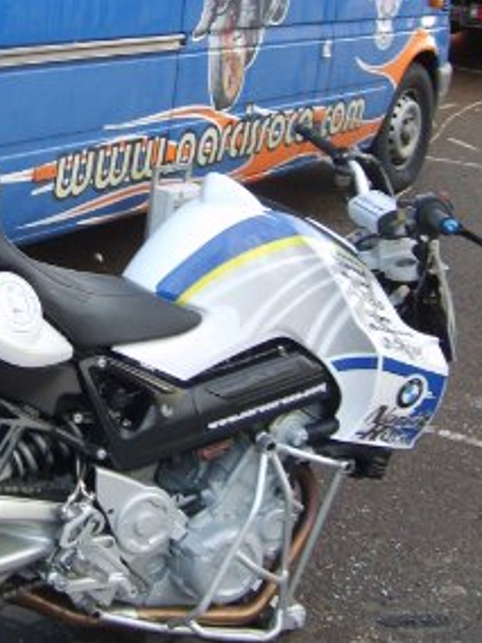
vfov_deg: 26.0
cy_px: 152
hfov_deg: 19.5
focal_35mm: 74
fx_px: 1374
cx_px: 43
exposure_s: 1/30
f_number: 2.8
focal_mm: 5.8
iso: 69
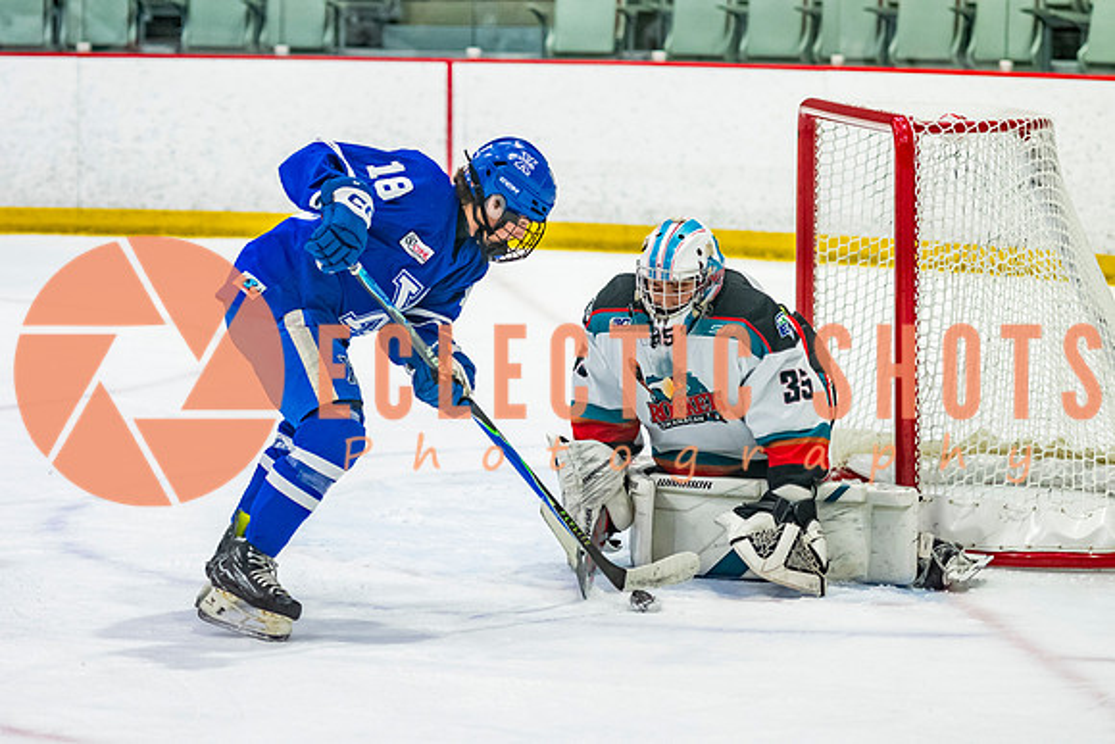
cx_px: 425
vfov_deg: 8.4
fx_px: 5080
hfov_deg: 12.5
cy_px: 296
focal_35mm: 164
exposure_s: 1/1000
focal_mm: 100
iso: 1600
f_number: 3.2
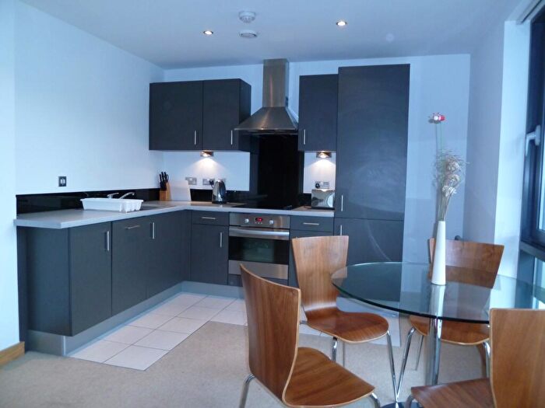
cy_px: 204
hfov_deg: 69.4
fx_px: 394
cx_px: 272
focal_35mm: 25
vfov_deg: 54.9
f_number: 3.3
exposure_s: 1/30
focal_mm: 4.1
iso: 200
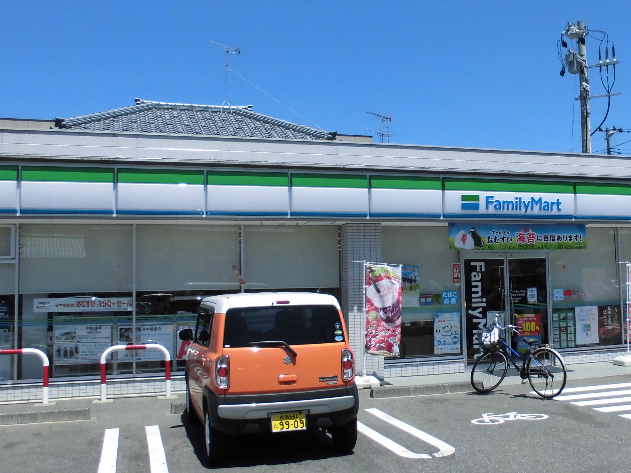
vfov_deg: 33.6
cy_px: 221
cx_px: 457
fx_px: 784
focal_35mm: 43
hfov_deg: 42.8
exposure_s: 1/800
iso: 100
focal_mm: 4.6
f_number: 3.5
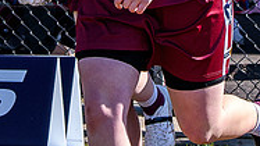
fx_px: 4507
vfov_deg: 1.9
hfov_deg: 3.3
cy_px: -133
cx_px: 177
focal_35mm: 654
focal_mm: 70
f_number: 5.6
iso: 640
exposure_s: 1/1600
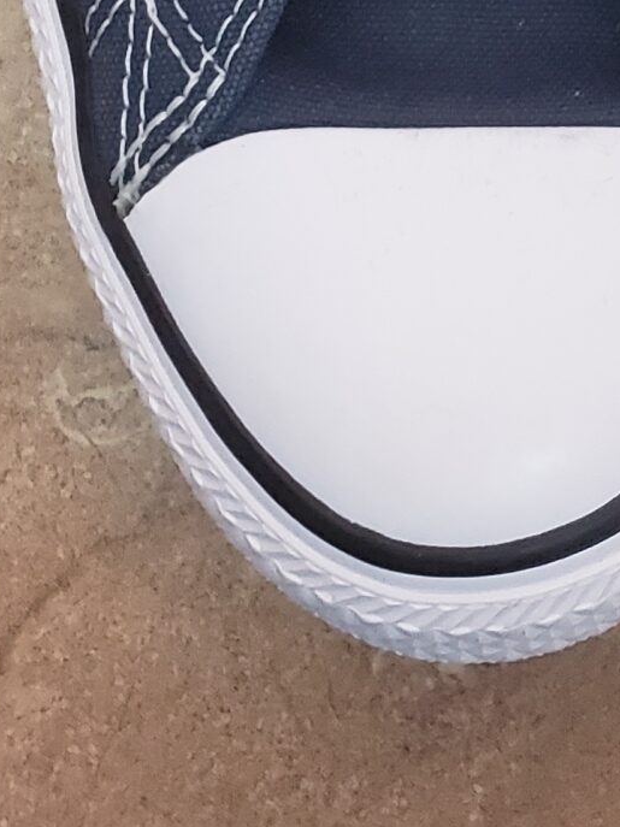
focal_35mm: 109
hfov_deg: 12.9
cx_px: 902
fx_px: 2604
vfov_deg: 15.4
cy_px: -674
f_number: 2.4
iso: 250
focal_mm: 4.3
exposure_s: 1/50
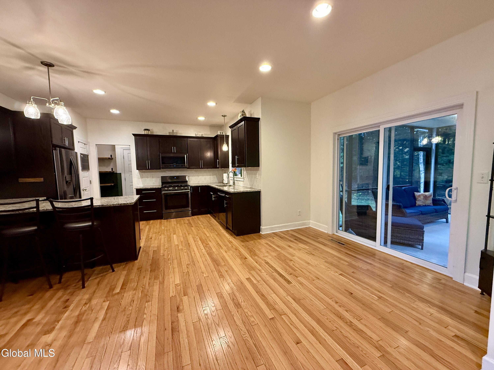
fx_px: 200
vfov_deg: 85.7
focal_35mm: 14
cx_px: 247
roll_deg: +1.4
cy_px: 185
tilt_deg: -3.5
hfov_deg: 102.1
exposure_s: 1/60
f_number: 2.2
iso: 500
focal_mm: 2.22
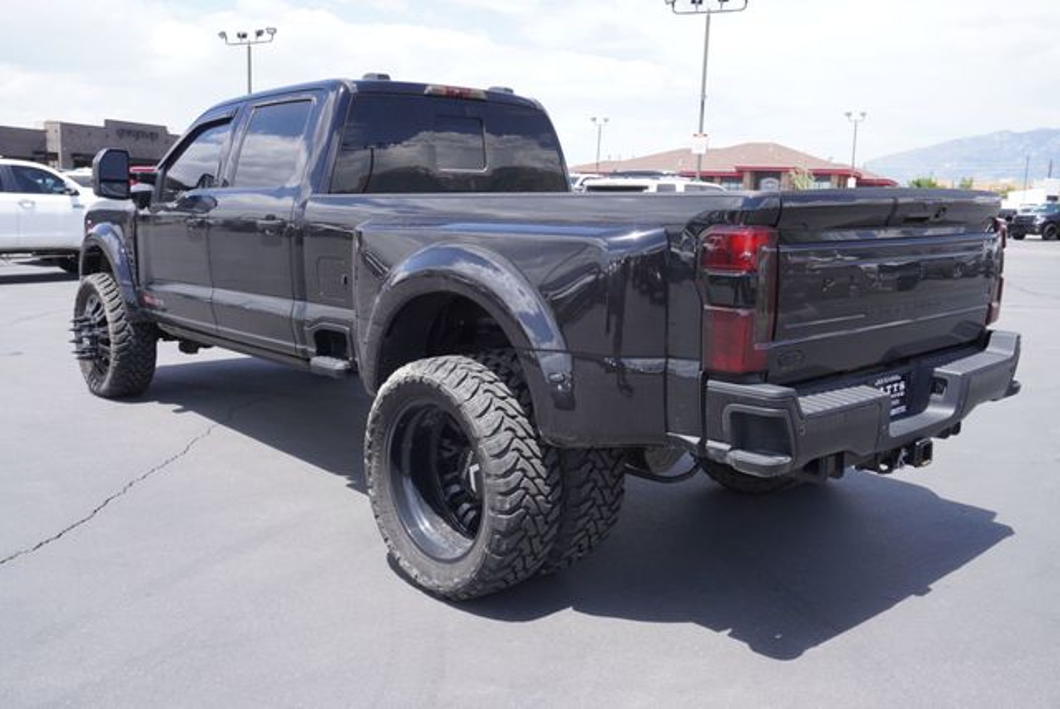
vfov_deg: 41.8
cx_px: 530
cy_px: 354
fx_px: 928
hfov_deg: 59.4
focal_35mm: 32
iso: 100
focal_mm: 21
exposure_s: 1/160
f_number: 6.3
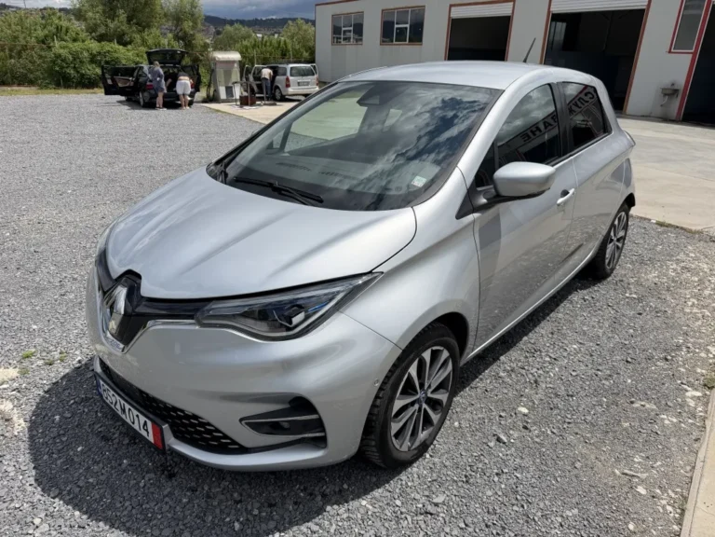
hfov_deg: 71.6
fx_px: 496
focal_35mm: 24
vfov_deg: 56.8
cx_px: 358
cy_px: 268
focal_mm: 6.76
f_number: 1.78
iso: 100
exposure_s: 1/9091
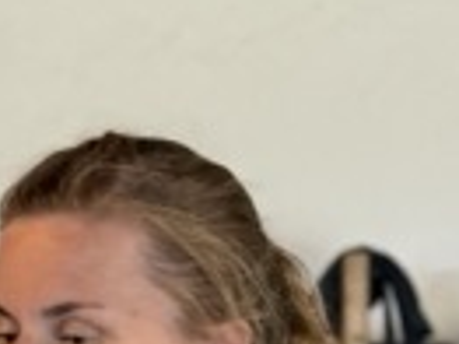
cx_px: -413
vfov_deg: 6.6
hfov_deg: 8.6
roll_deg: +1.4
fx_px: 2914
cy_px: 660
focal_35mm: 220
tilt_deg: -2.8
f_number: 1.78
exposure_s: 1/50
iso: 250
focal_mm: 6.76
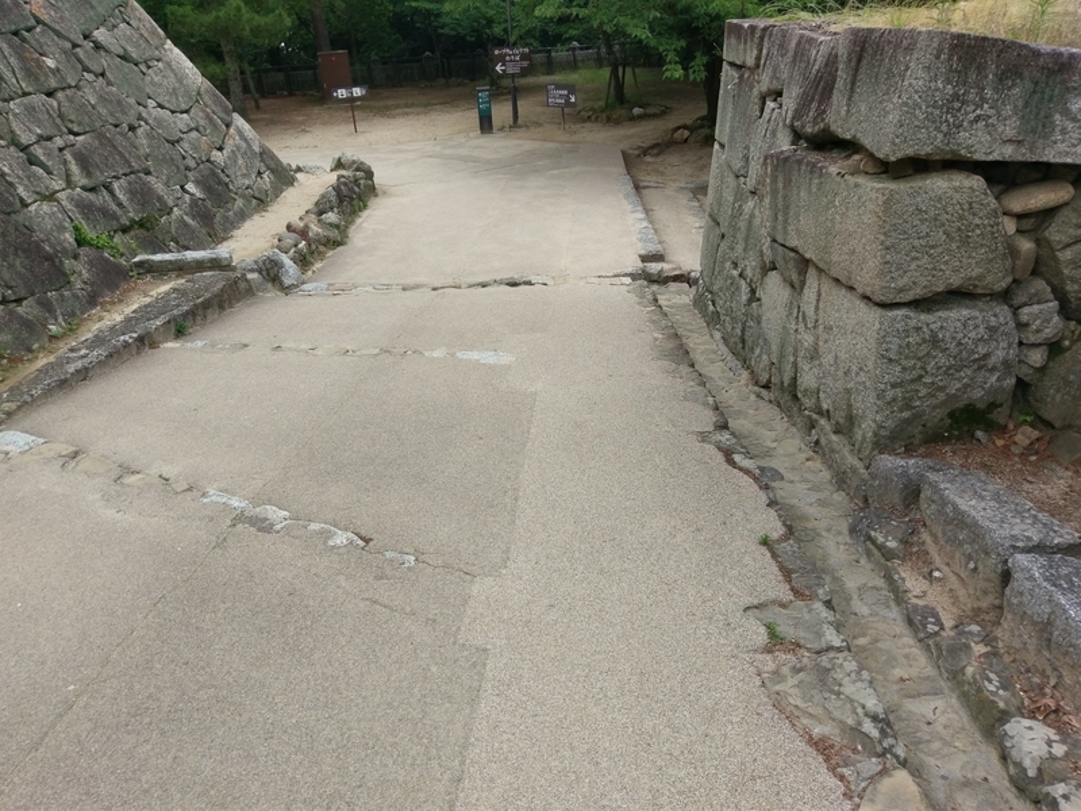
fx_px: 812
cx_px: 540
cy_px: 406
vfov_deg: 53.1
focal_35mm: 26
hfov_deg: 67.3
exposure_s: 1/1247
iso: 100
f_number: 1.8
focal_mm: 4.58
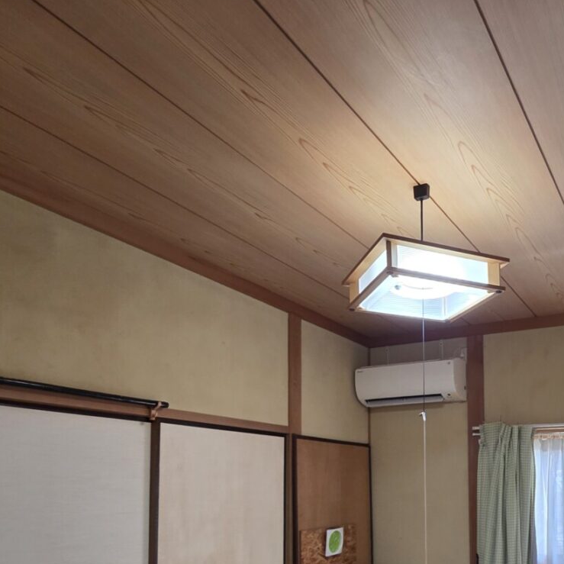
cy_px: 472
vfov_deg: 52.6
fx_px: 516
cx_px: 479
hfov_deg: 52.2
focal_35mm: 28
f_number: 1.9
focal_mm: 2.2
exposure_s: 1/60
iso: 200
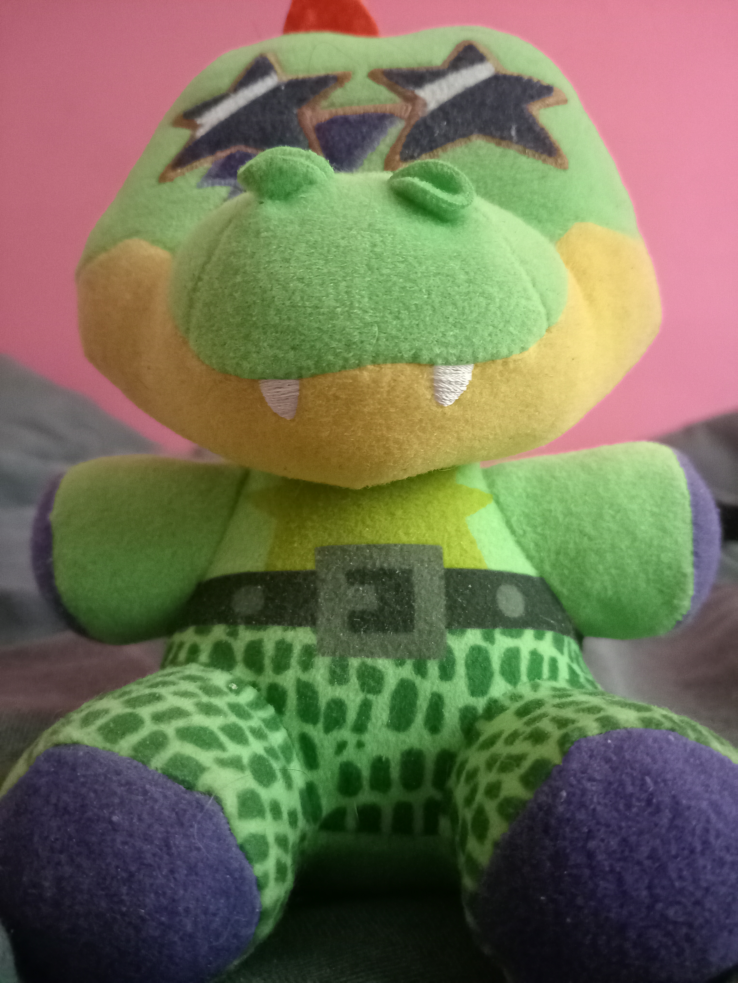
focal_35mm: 26
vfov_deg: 67.3
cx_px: 369
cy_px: 492
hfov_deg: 53.1
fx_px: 739
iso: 3278
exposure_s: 1/14.3
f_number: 1.8
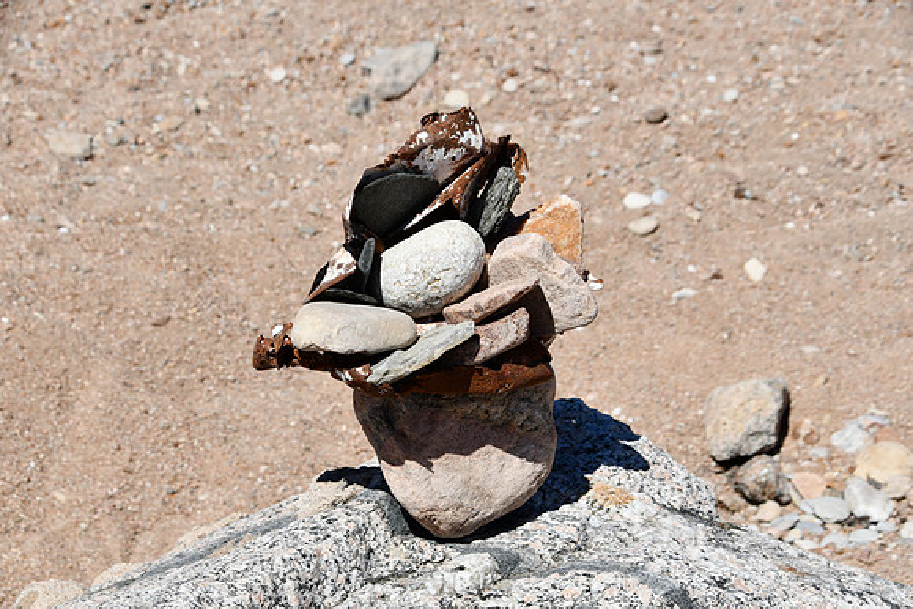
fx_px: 2359
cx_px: 456
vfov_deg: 14.7
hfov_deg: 21.9
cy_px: 304
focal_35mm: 93
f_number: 10
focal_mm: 62
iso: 100
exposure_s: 1/400
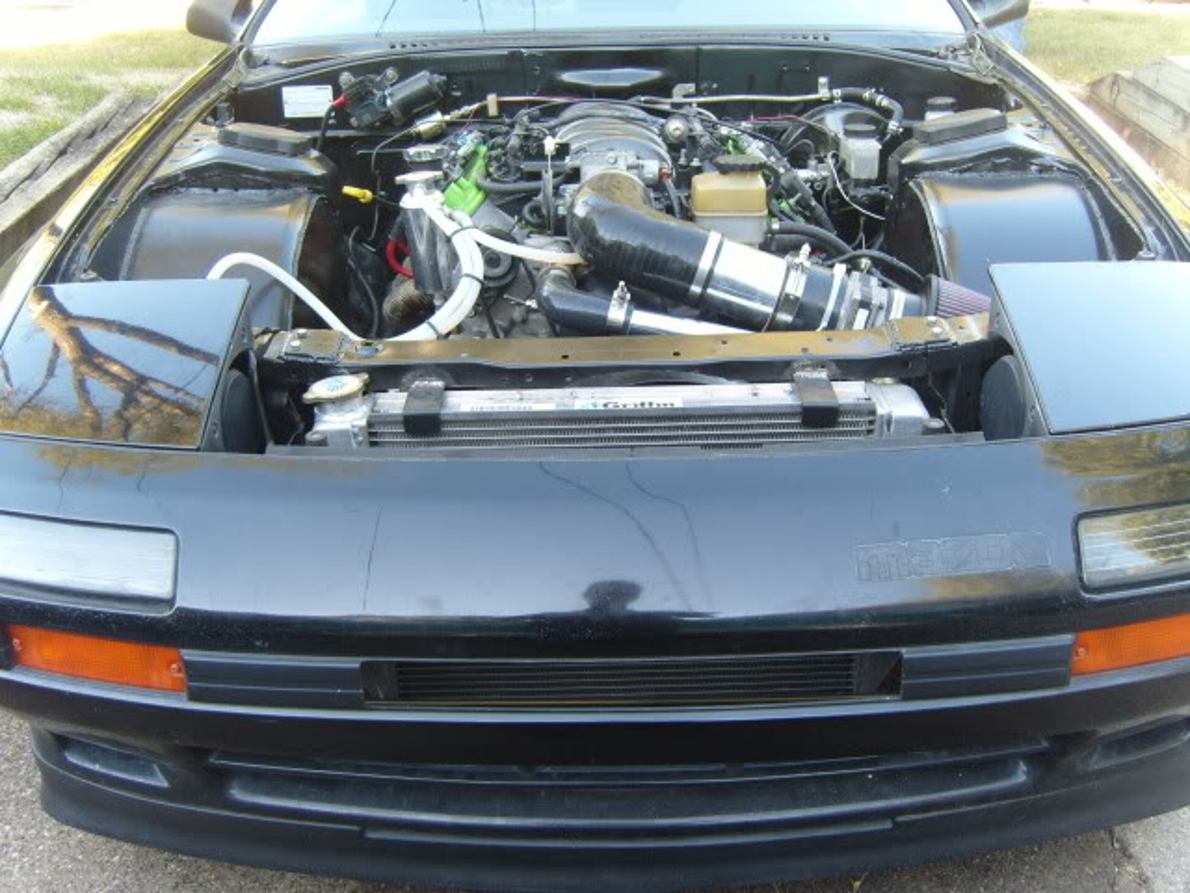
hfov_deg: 52.6
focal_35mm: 35
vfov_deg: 40.7
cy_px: 446
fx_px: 1203
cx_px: 595
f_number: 2.8
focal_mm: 7.4
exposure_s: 1/45
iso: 80
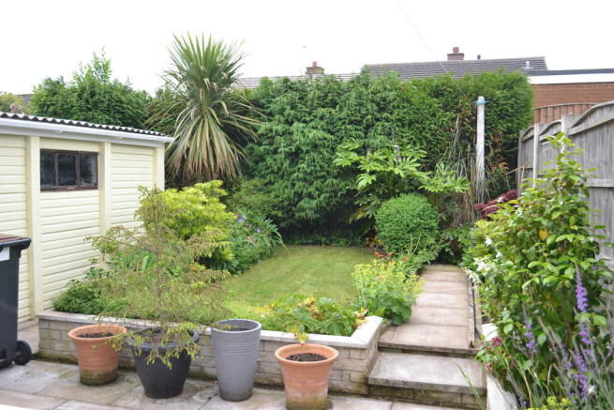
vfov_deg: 40.0
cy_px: 205
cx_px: 307
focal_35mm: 33
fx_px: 563
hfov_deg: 57.2
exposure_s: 1/100
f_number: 4
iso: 100
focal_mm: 22
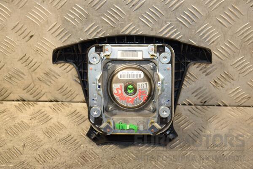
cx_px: 126
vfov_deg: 18.2
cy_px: 84
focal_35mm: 75
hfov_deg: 27.0
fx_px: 527
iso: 800
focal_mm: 50
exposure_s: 1/160
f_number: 5
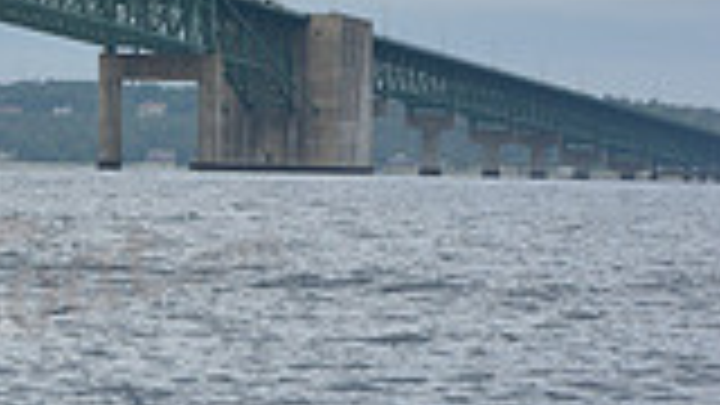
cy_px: -317
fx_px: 7618
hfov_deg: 5.3
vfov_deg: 3.0
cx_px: -580
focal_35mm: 399
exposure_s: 1/800
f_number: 13
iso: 250
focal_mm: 105
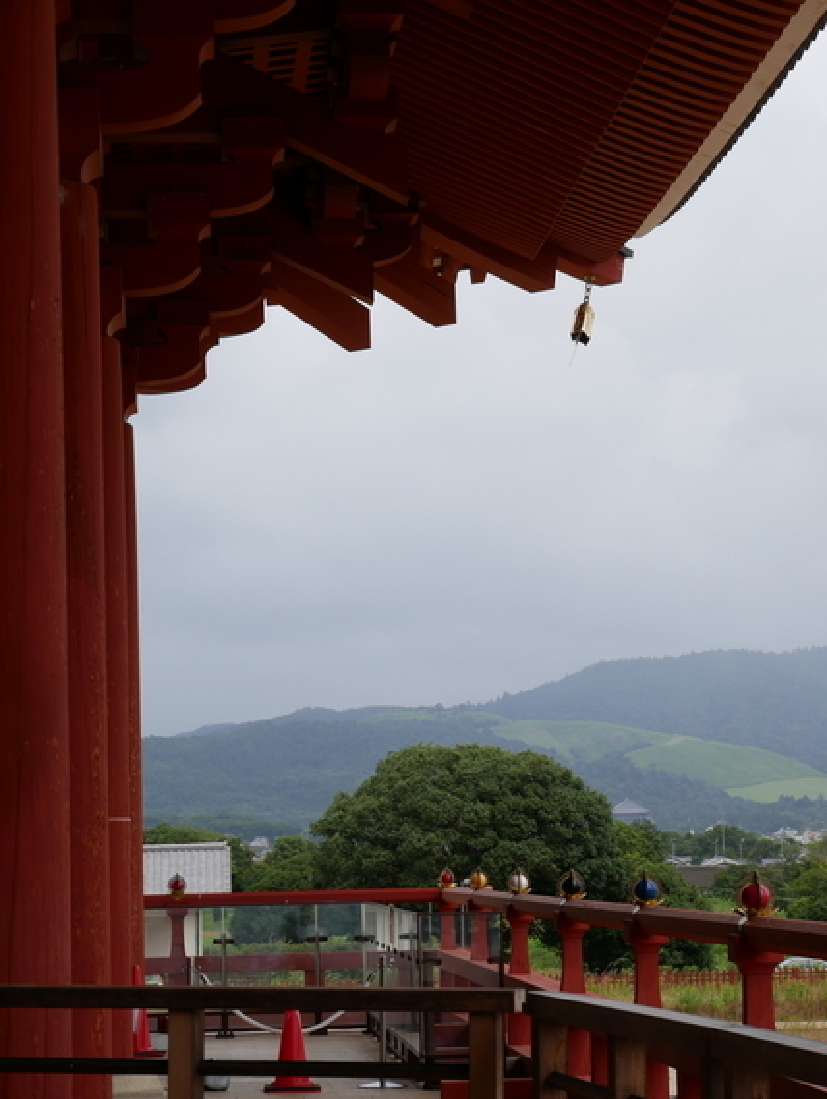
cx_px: 426
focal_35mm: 97
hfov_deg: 15.3
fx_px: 3084
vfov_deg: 20.2
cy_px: 570
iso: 200
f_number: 8
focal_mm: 46
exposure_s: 1/400
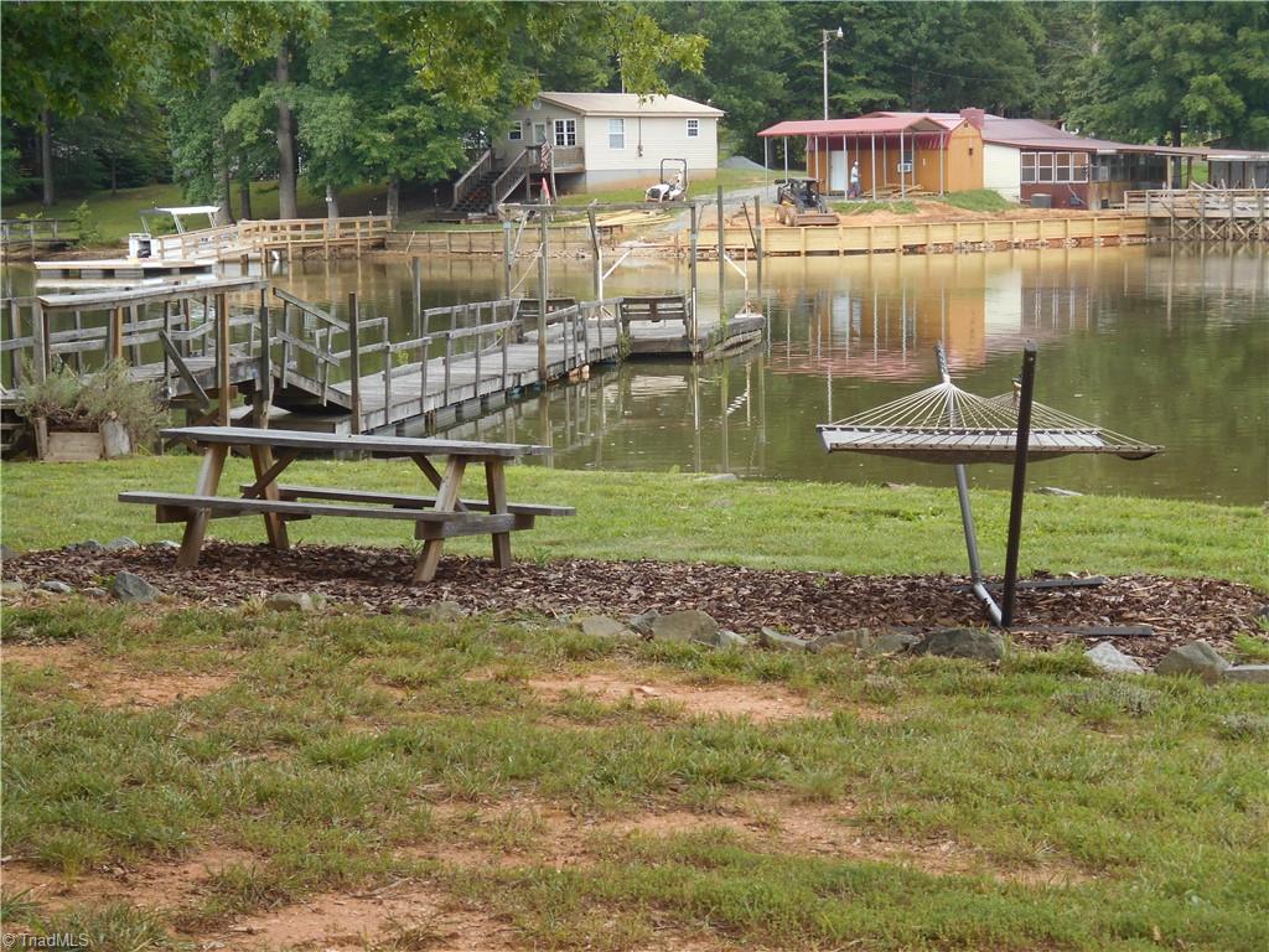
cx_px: 634
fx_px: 2749
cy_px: 476
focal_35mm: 75
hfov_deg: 26.0
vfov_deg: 19.6
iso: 100
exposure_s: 1/60
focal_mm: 13.5
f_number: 5.8
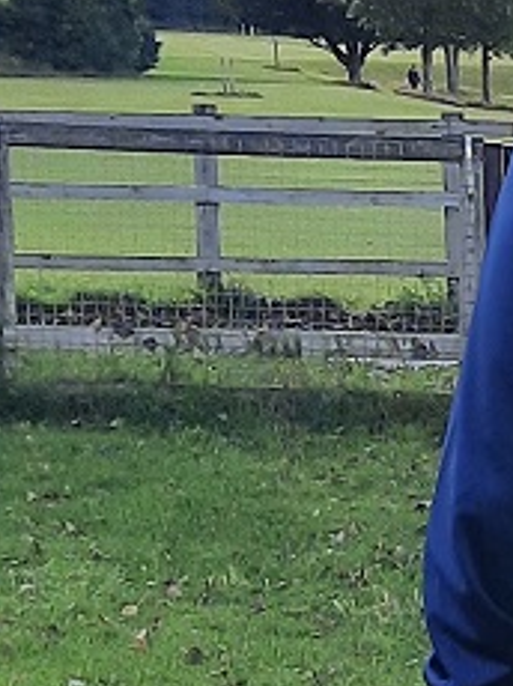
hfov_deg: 8.1
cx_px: 1029
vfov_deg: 11.2
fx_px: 3445
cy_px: 722
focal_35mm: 174
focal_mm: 4.6
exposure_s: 1/424
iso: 32
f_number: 2
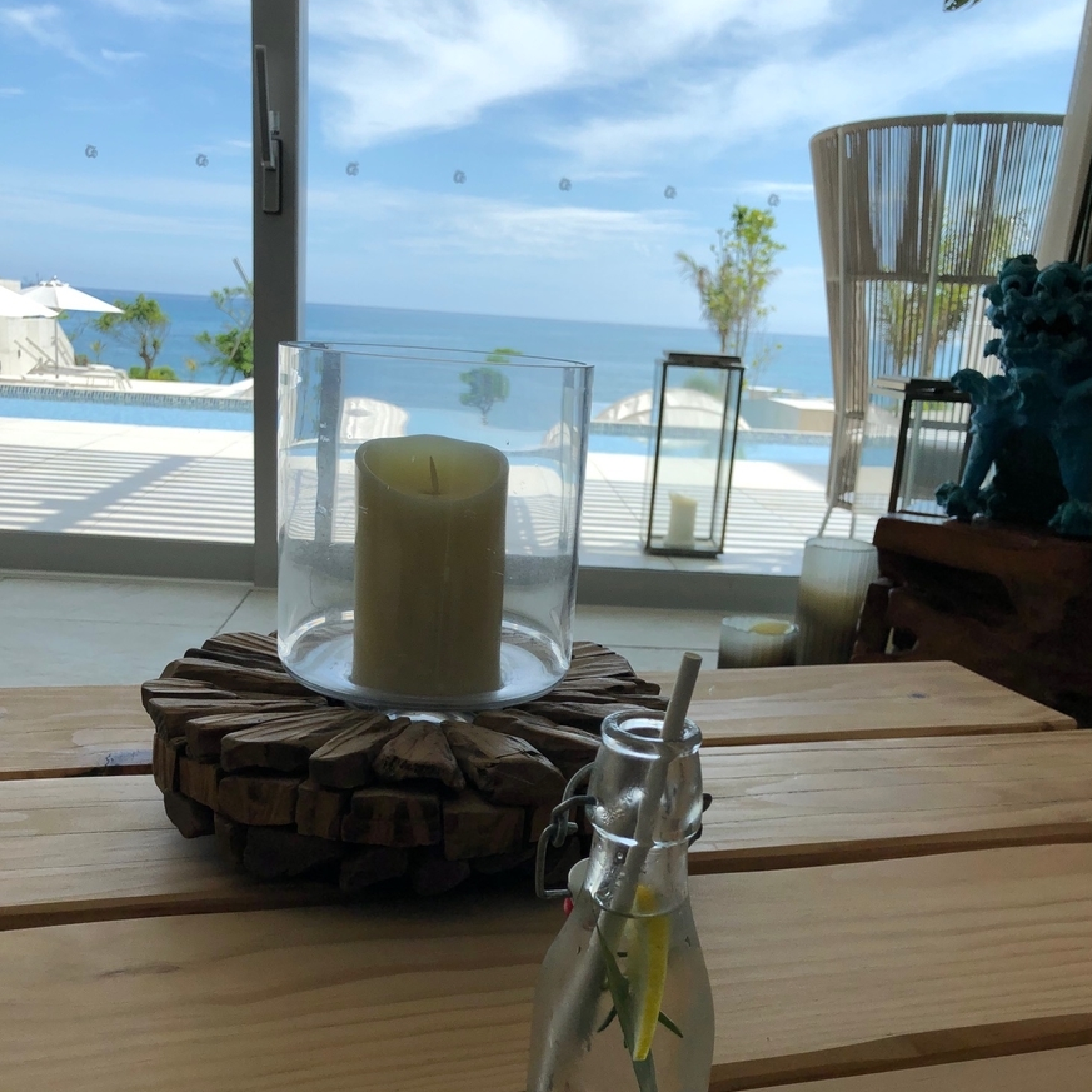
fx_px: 1213
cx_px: 545
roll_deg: -3.6
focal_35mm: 34
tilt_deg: -17.0
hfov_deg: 48.5
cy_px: 697
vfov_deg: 47.9
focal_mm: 4
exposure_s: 1/1200
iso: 20
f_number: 1.8
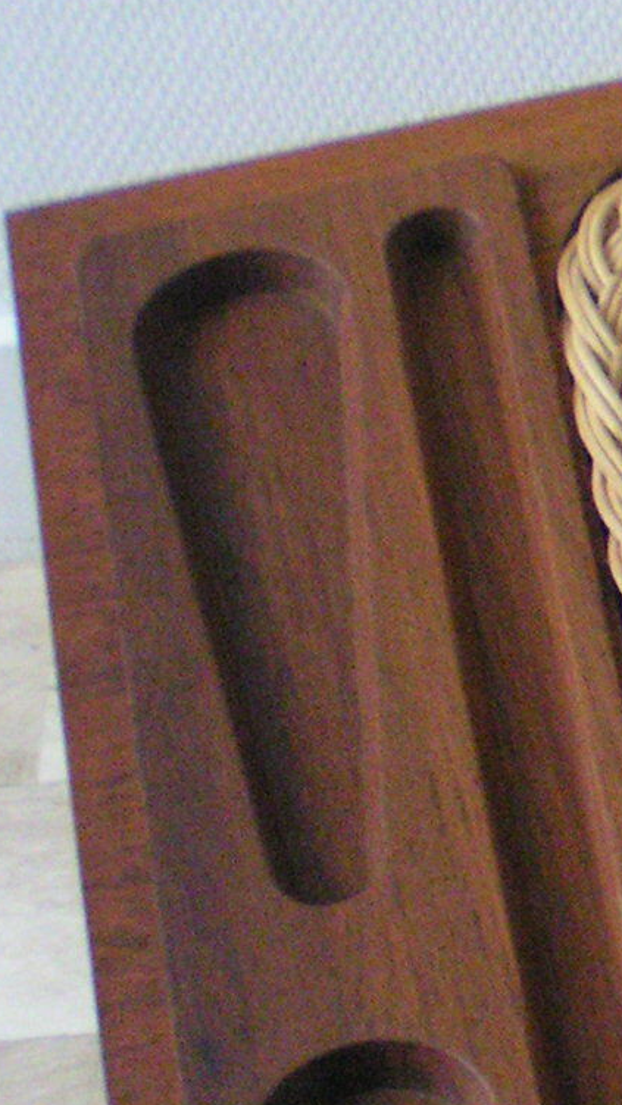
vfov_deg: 11.5
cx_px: 1393
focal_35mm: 187
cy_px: 641
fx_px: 5483
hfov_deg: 6.3
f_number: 3.2
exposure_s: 1/60
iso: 400
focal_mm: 9.7
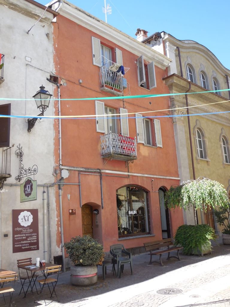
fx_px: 301
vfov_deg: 54.0
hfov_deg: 41.8
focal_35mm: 34
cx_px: 115
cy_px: 154
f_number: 3.4
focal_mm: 6.1
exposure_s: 1/250
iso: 125
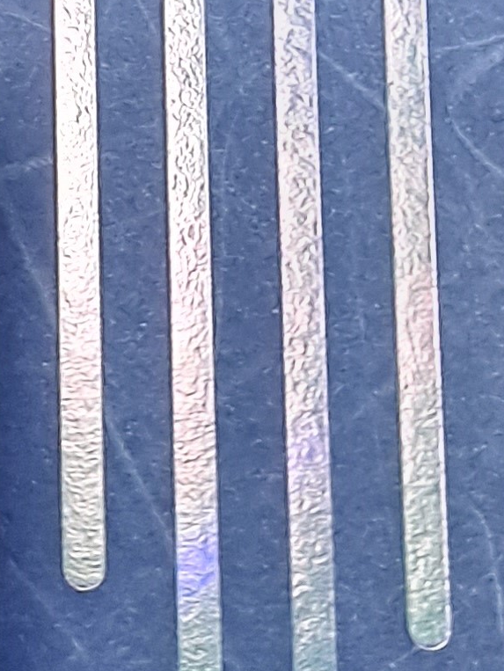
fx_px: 2541
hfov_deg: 10.8
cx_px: -295
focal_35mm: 131
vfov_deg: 14.5
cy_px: -180
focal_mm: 4.6
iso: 250
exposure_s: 1/40
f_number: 2
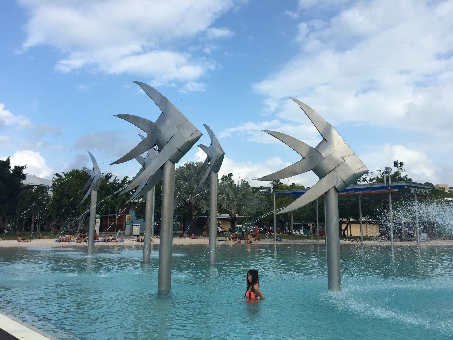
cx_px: 226
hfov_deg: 61.7
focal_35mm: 29
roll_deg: +0.1
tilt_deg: +9.1
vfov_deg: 48.2
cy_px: 170
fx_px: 380
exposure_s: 1/1241
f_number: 2.2
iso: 25
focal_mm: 4.15
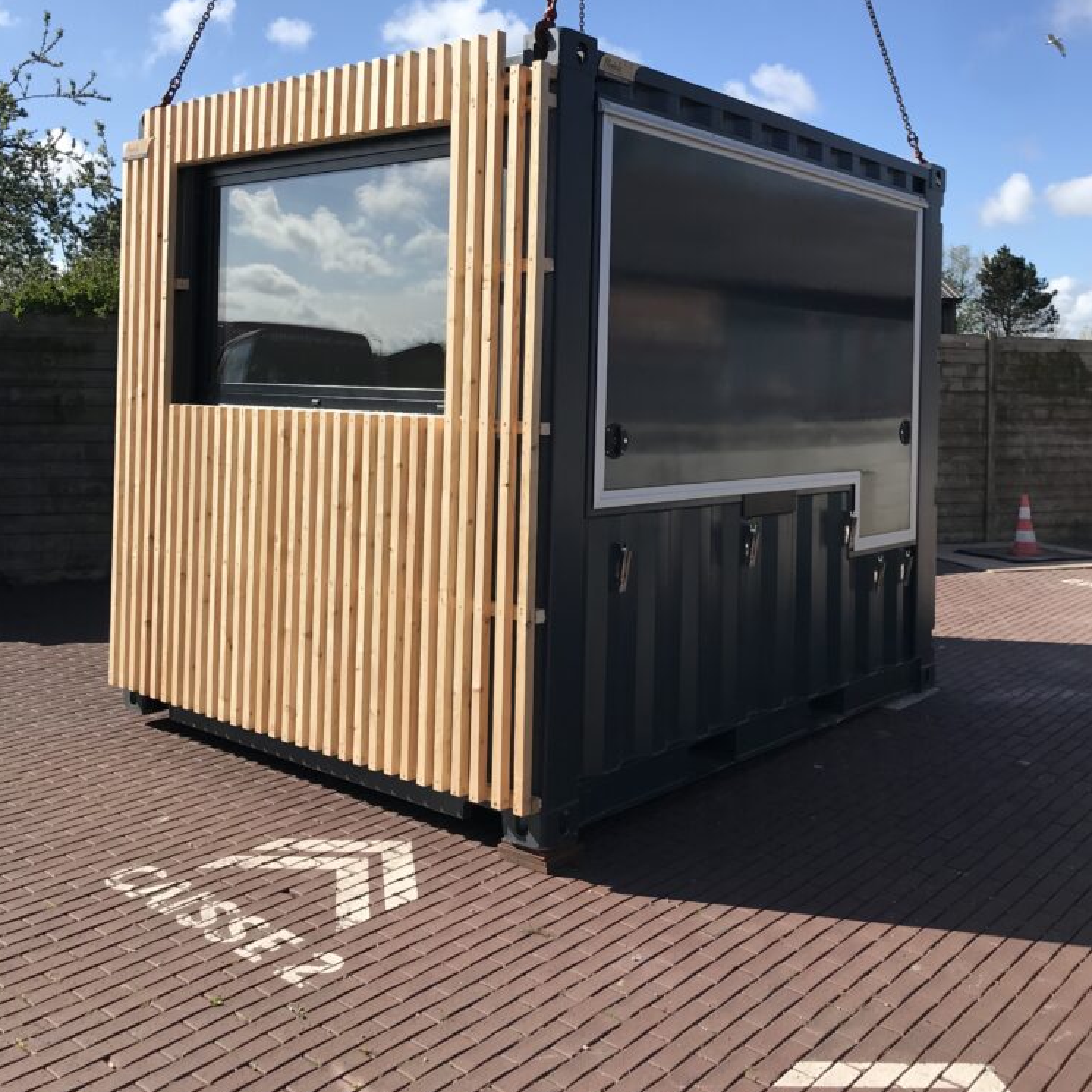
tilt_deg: +1.7
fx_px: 1213
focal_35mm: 34
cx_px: 556
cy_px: 387
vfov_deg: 47.8
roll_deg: -1.8
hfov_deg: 48.4
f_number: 1.8
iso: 20
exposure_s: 1/1916
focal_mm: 3.99
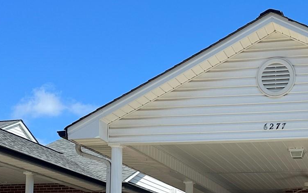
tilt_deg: +6.3
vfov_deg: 18.1
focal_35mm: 69
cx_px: 281
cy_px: 221
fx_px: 579
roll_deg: -1.0
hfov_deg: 28.5
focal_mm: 6.86
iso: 80
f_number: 1.78
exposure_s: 1/4762
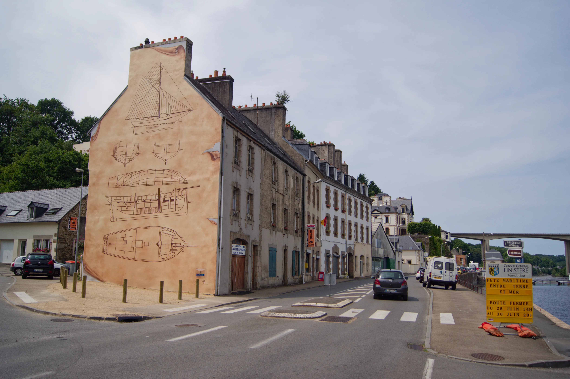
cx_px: 285
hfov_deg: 62.0
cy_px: 190
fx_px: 474
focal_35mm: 30
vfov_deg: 43.5
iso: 100
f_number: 4
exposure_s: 1/1250
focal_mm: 20
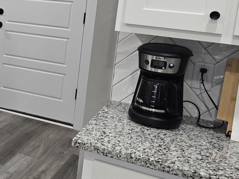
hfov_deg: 26.0
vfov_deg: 22.9
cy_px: 33
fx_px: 435
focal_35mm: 63
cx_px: -75
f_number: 1.7
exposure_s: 1/120
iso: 250
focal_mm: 6.3
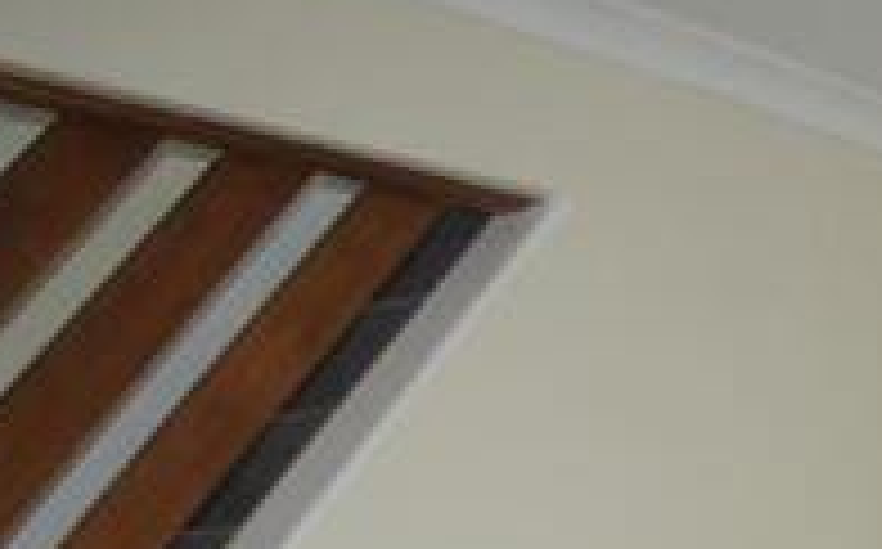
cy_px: 943
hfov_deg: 20.7
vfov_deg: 13.0
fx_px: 2209
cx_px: 1123
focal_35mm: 92
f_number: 3.5
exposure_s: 1/30
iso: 100
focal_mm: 18
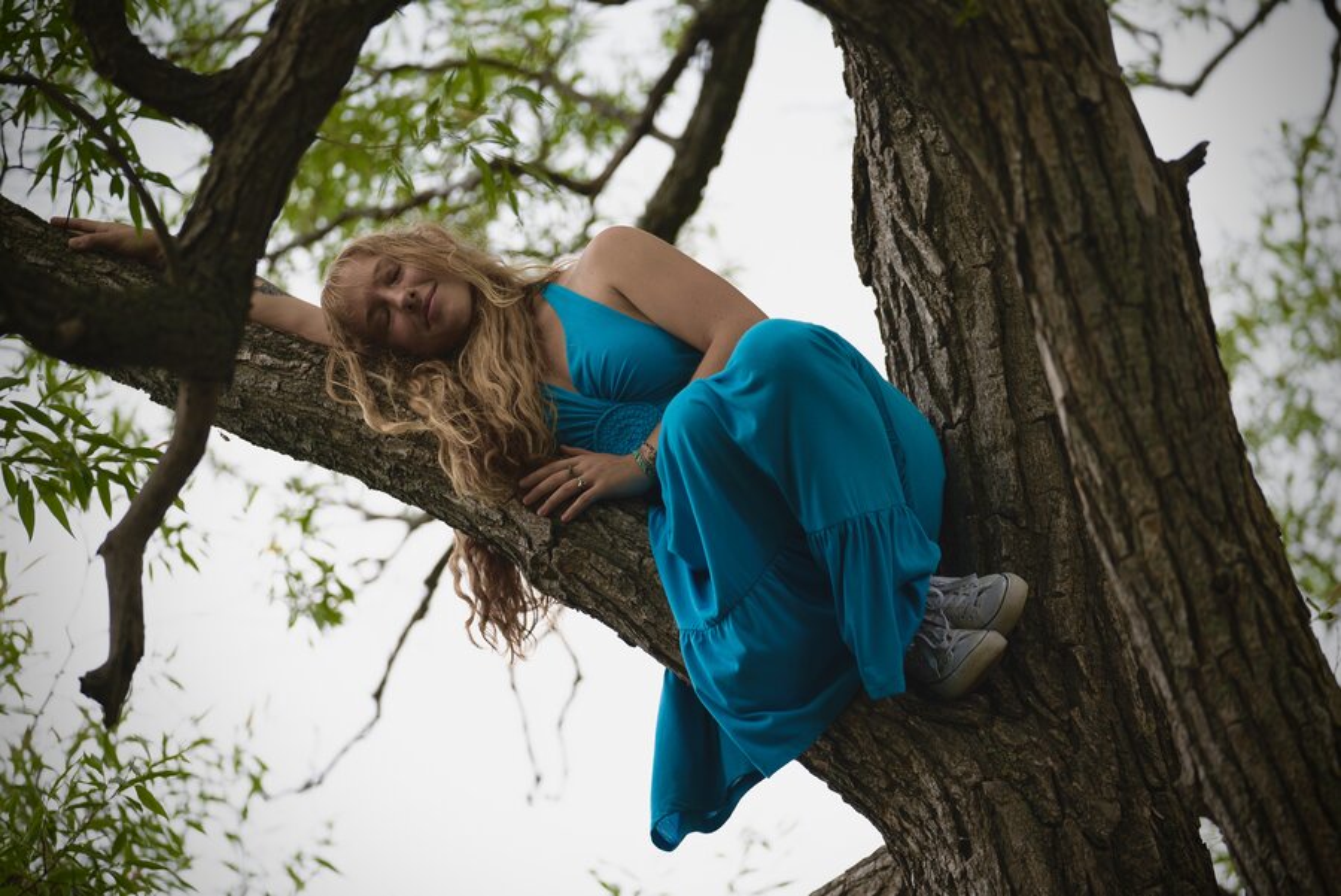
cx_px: 670
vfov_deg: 8.2
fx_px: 6261
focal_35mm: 168
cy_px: 448
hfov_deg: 12.2
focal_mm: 168
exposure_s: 1/250
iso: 50
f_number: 3.2
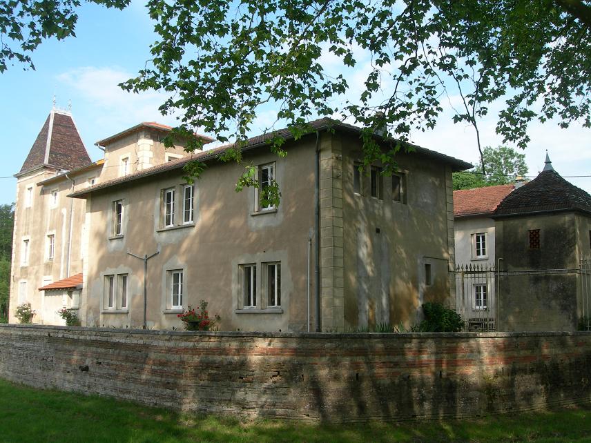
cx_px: 296
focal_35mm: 38
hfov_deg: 49.0
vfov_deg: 37.7
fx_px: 649
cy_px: 222
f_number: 4.8
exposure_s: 1/245
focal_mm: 7.8
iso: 50
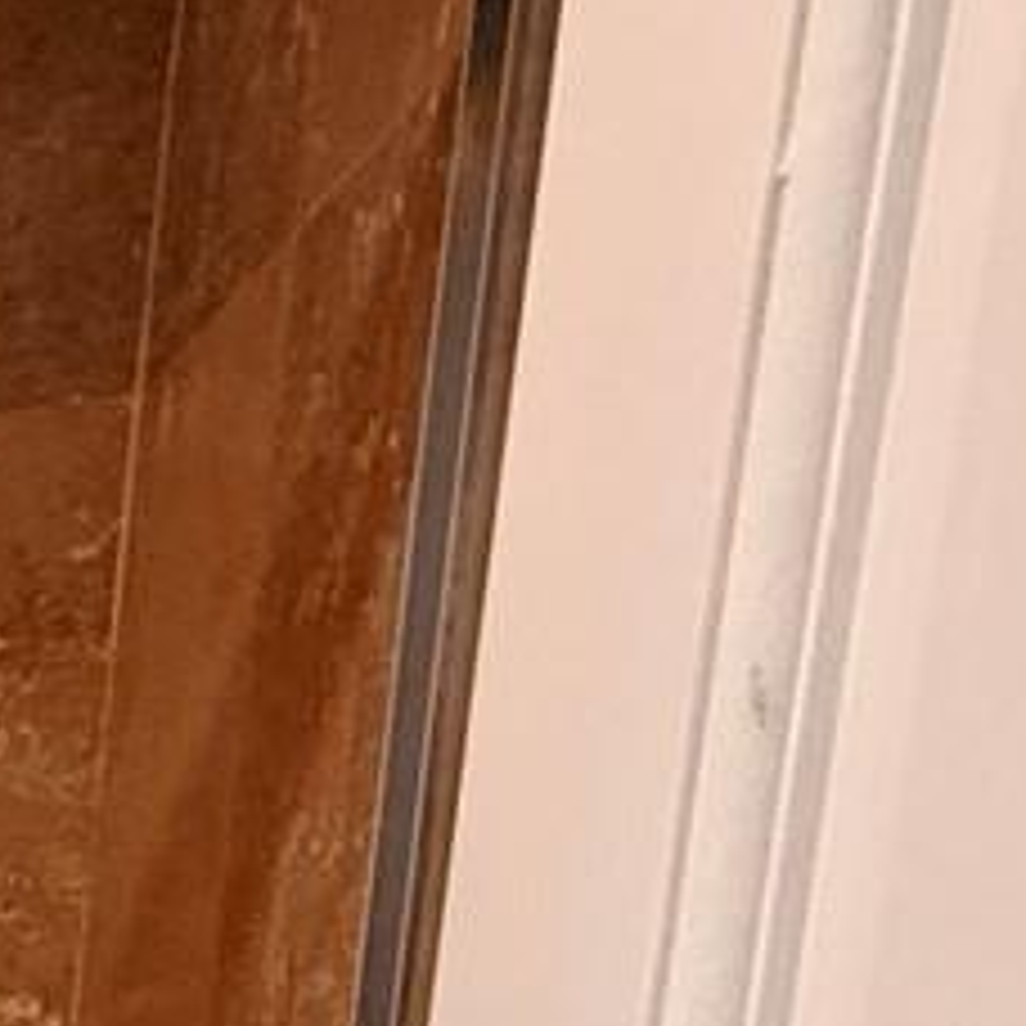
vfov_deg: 17.3
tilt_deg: -11.3
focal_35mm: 87
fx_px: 2917
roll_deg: +1.4
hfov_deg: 11.9
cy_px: 1670
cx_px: -1935
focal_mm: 2.22
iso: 400
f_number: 2.2
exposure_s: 1/60
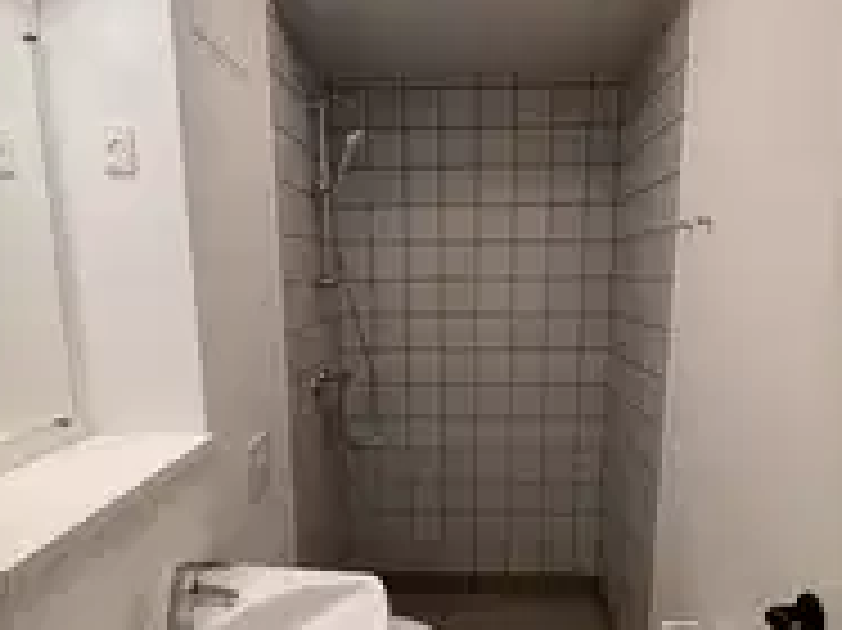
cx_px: 439
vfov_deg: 51.8
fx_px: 632
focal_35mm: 26
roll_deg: +0.5
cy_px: 432
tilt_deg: -12.8
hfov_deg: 67.3
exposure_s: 1/100
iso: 200
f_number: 1.8
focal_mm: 1.57
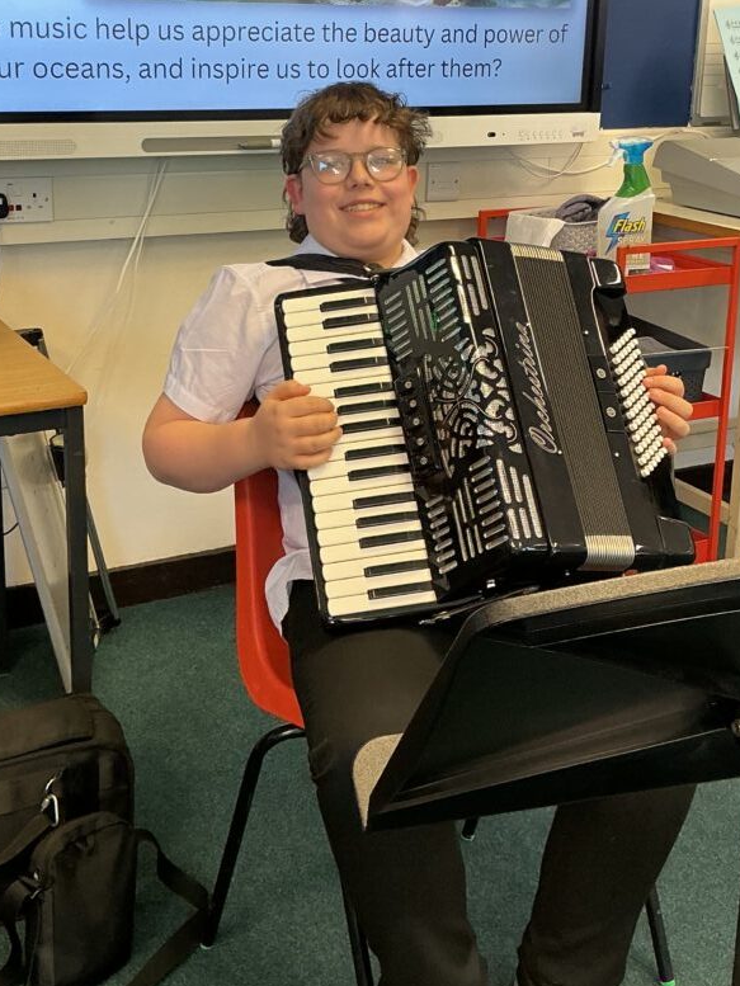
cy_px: 331
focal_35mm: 47
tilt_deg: -13.2
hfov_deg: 30.9
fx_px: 1339
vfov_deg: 40.0
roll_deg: -1.2
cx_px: 340
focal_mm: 3
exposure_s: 1/60
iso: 50
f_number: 1.8
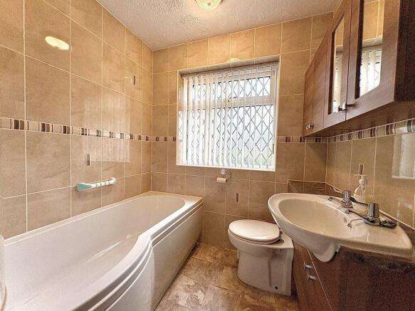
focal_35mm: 14
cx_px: 208
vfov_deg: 85.7
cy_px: 156
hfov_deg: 102.1
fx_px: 168
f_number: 2.2
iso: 100
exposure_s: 1/99
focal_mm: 2.22
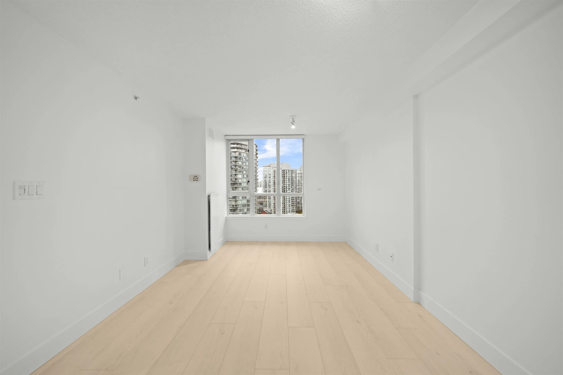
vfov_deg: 85.4
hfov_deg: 108.3
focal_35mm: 13
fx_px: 203
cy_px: 188
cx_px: 282
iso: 250
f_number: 6.3
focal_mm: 13
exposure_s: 1/5
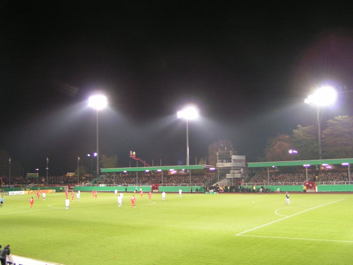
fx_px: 388
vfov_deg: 37.7
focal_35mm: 38
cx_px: 176
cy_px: 132
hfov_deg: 49.0
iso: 200
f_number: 2.8
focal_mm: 5.8
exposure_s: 1/30
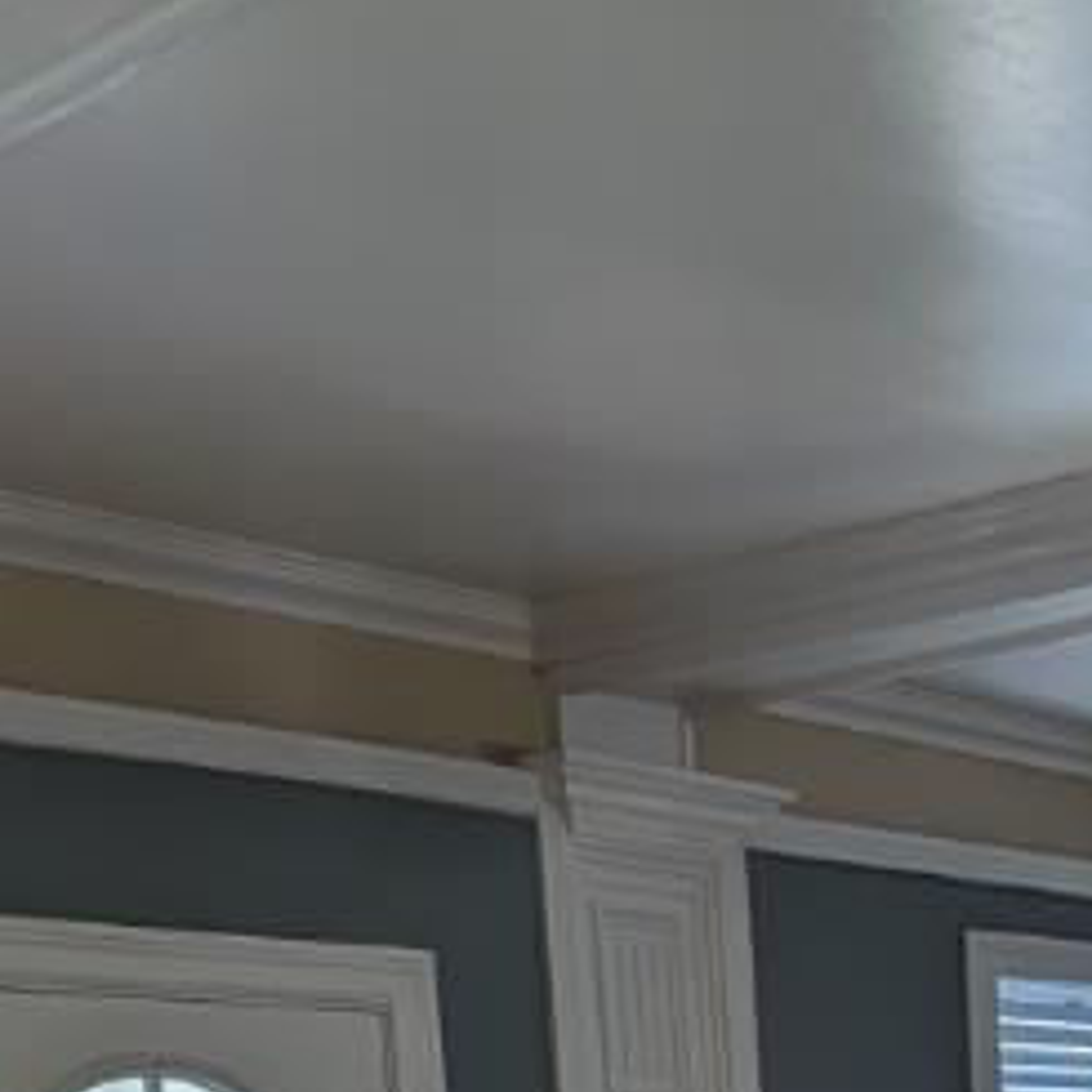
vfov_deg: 20.9
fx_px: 2320
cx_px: 1270
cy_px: 1785
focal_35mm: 65
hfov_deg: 24.3
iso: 77
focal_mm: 2.02
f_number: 1.7
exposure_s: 1/120
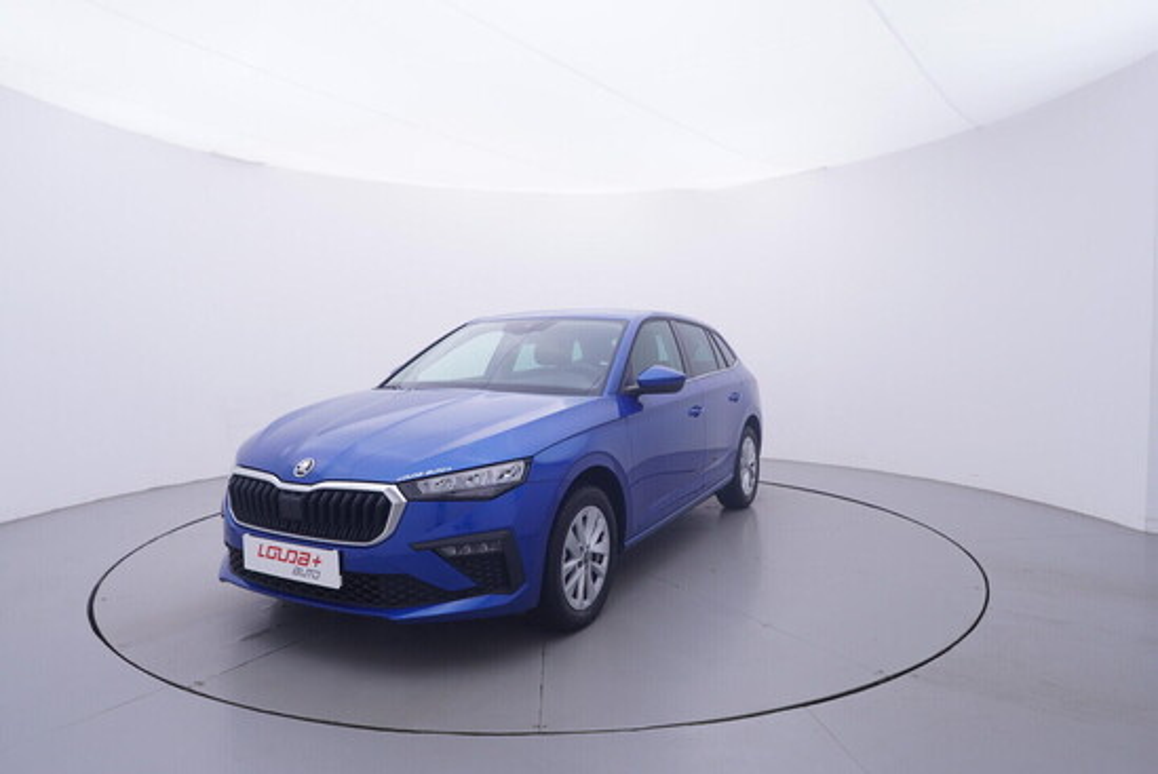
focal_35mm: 22
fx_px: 724
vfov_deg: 56.2
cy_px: 387
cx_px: 579
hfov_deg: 77.3
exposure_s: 1/80
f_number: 5
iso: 200
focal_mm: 15
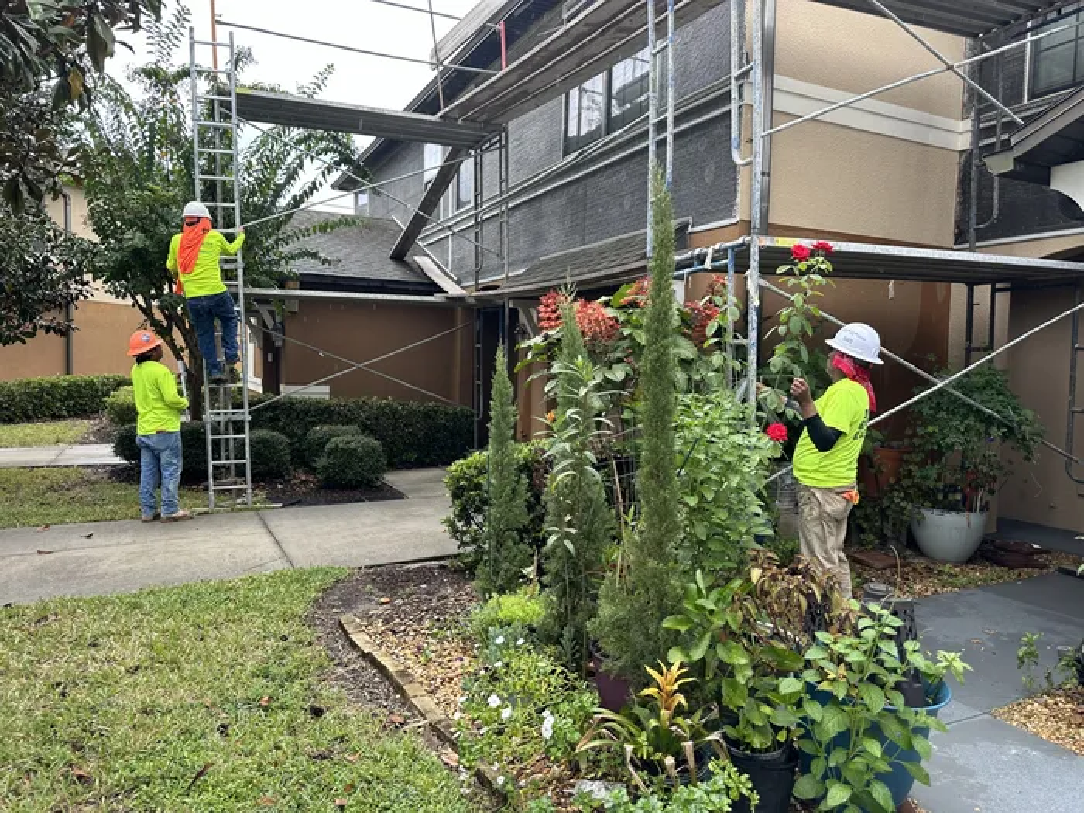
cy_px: 406
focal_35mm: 24
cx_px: 542
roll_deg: -2.3
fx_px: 752
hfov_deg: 71.6
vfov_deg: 56.8
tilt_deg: -4.2
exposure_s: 1/404
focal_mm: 6.86
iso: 80
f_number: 1.78
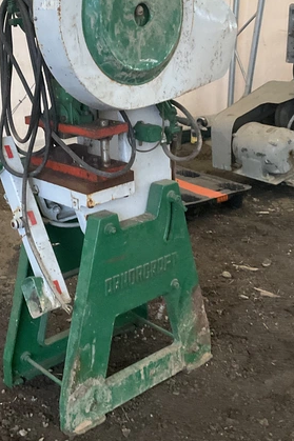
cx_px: 102
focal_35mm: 54
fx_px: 662
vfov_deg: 36.7
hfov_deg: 24.9
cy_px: 164
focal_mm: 3
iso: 200
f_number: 1.8
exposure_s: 1/60
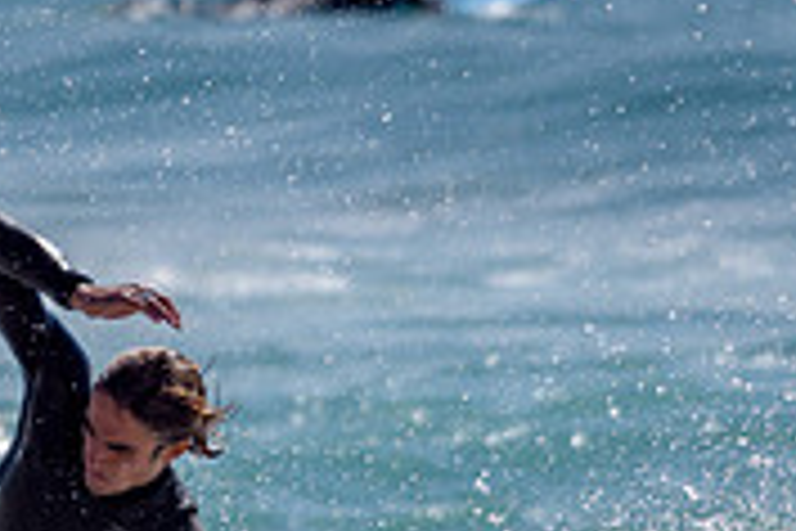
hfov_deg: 1.6
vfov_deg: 1.1
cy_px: 504
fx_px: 28300
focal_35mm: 1280
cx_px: -104
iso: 90
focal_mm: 320
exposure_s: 1/2000
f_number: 5.6
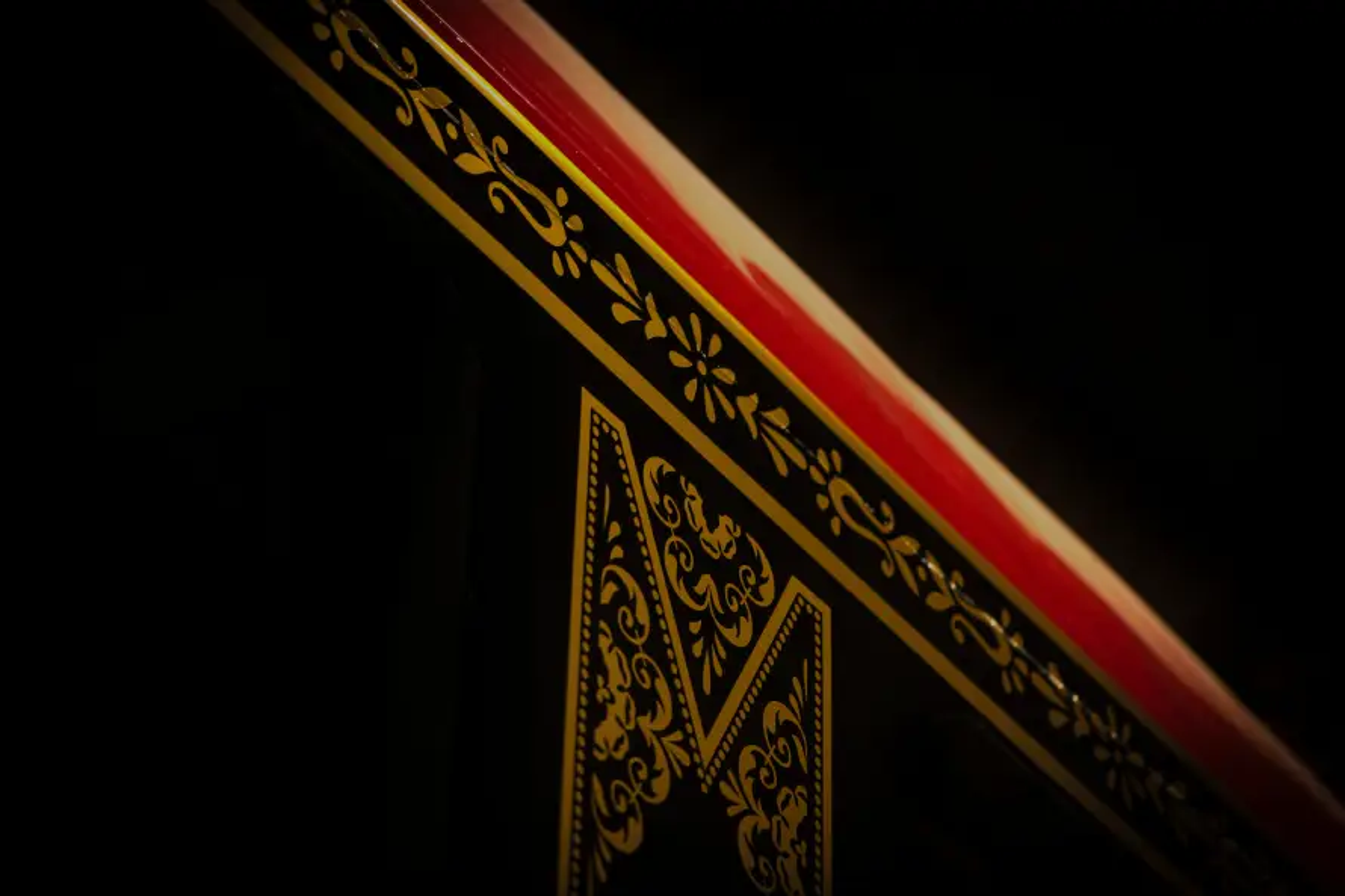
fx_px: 3922
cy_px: 448
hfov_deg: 19.5
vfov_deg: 13.0
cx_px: 672
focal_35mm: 105
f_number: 3.2
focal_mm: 105
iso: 160
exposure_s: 1/13
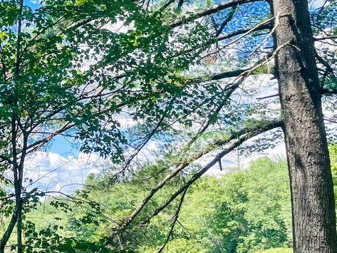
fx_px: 730
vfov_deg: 19.6
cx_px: -133
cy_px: 157
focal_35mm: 75
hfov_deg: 22.4
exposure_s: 1/750
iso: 32
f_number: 1.6
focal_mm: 4.2
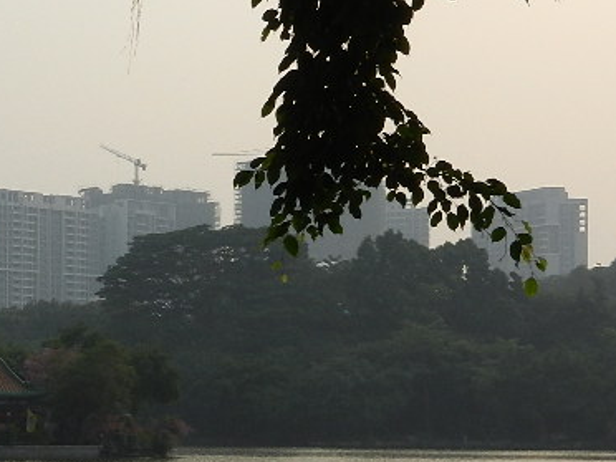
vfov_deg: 11.9
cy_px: 366
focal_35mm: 124
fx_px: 2207
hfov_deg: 15.4
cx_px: -101
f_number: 4.2
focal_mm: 8.2
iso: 160
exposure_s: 1/800
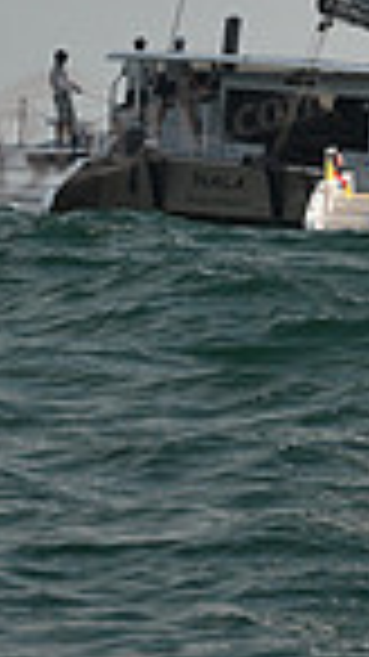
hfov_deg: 3.6
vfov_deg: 6.3
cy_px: -590
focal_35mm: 333
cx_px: 565
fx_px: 5799
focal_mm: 80
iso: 320
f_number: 6.3
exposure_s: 1/1250
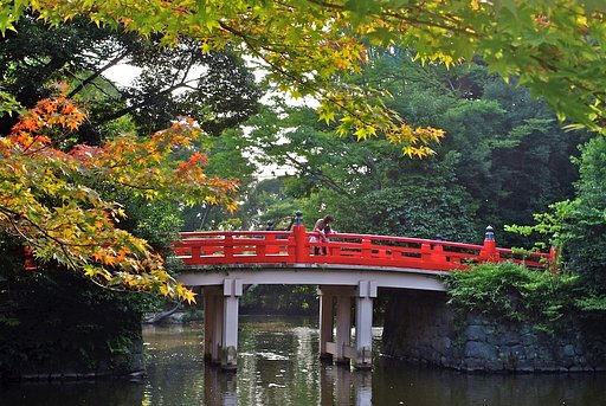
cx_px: 303
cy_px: 203
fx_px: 893
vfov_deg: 25.6
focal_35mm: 53
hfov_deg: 37.5
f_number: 11
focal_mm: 35
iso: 125
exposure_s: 1/40
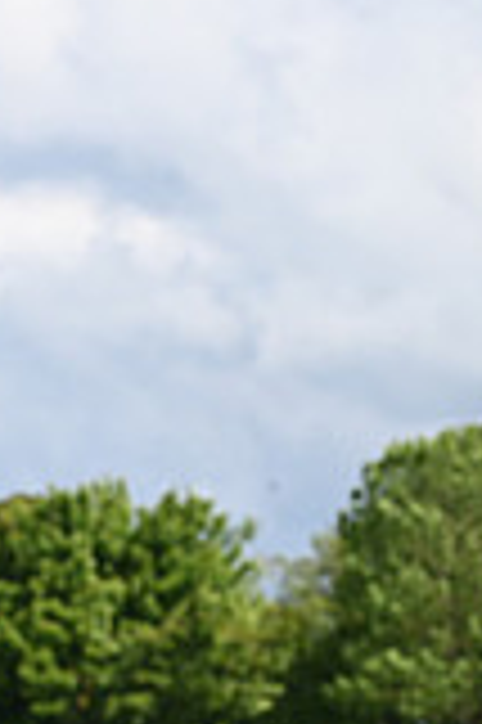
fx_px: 6682
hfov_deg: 4.0
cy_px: 690
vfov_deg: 6.2
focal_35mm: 332
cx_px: -779
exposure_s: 1/1600
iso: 400
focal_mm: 92
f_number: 6.3
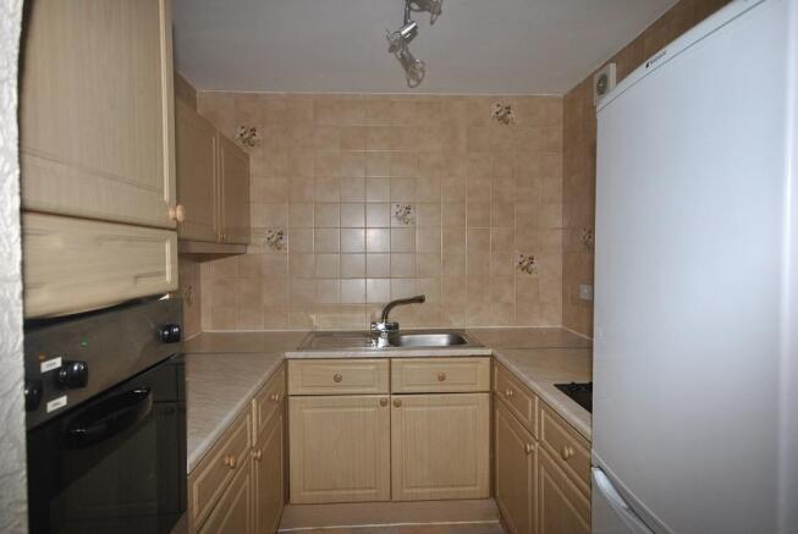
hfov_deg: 81.1
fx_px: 466
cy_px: 267
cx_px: 399
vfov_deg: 59.6
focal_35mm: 21
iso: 200
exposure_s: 1/60
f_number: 4.8
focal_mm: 14
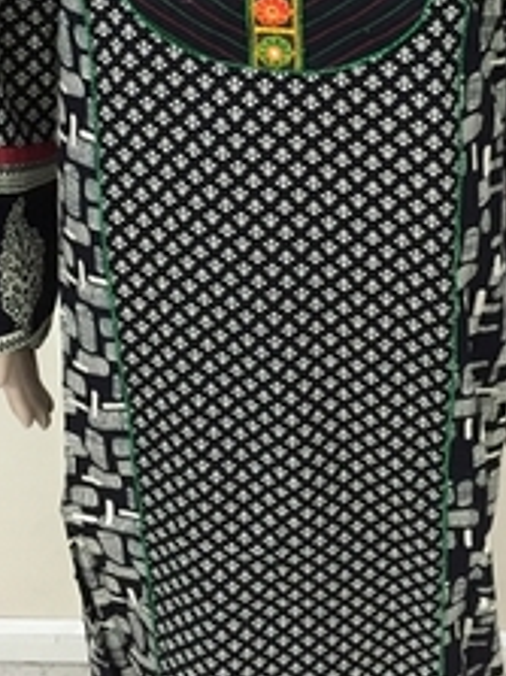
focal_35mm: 65
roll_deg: +0.3
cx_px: 295
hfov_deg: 22.5
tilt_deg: -30.7
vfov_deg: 29.3
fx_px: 1268
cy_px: 149
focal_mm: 4.15
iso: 250
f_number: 2.2
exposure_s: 1/17
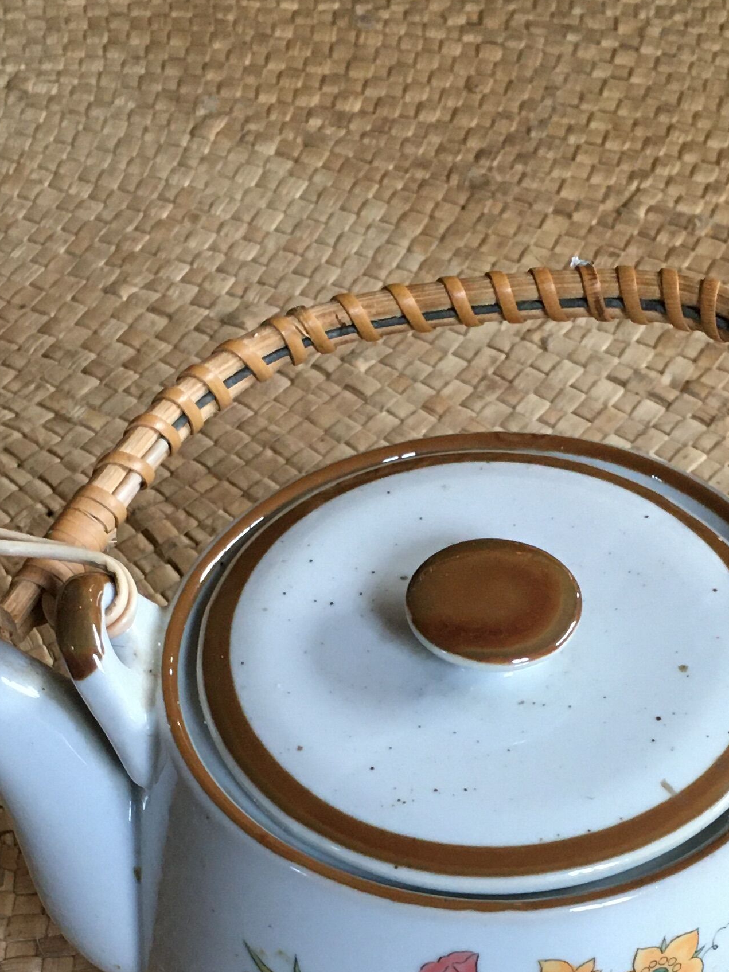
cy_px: 965
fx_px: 1938
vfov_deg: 26.7
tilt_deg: -54.0
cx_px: 384
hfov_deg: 21.3
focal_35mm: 69
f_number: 2.2
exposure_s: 1/33
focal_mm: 4.15
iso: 160
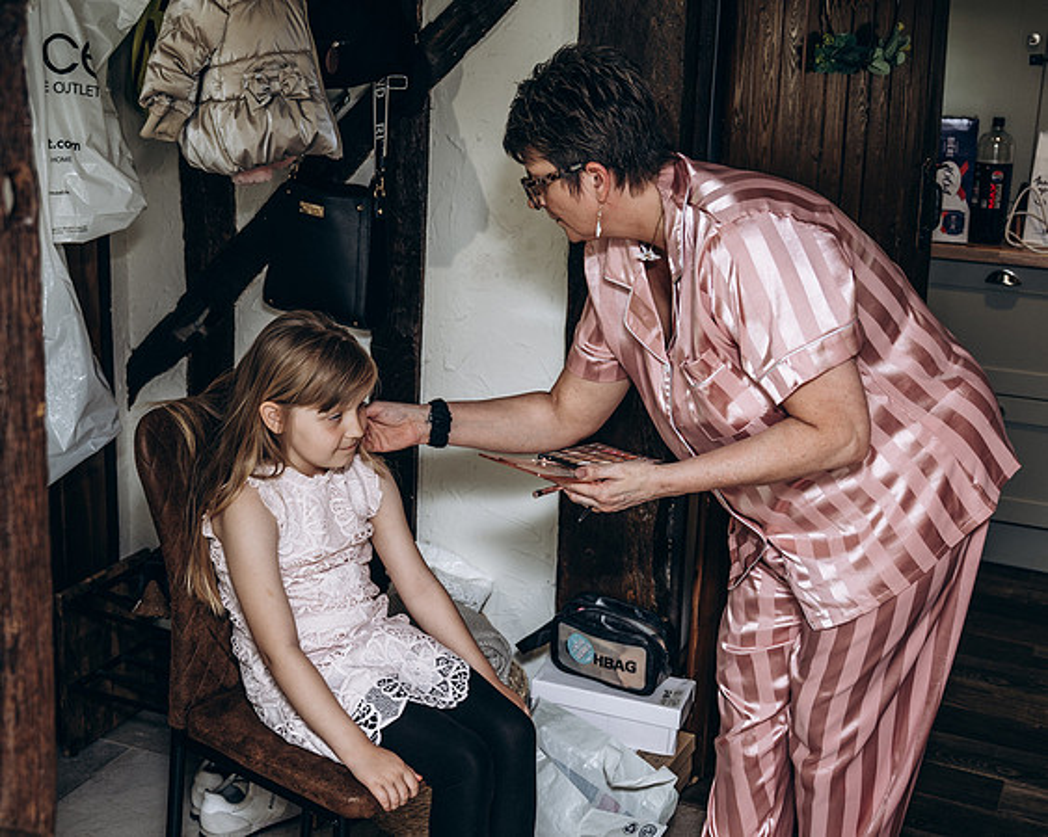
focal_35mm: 50
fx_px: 1544
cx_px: 446
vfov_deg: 30.4
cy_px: 391
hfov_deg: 37.4
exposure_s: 1/100
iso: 125
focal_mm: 30.5
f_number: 2.8
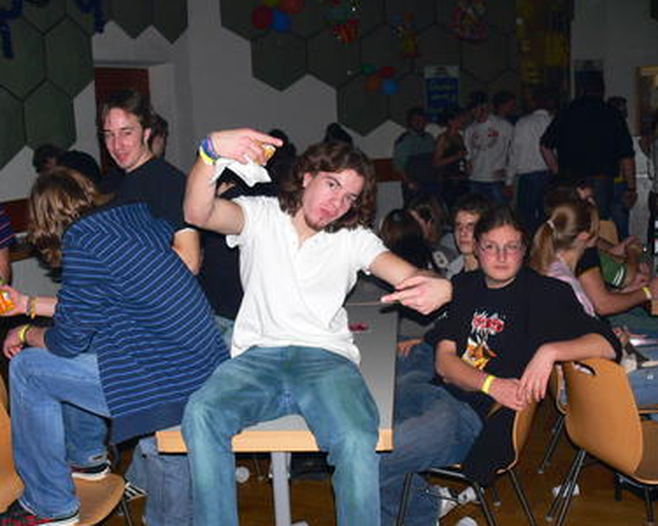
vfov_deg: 34.9
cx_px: 270
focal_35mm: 43
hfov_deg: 42.7
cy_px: 293
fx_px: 837
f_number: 2.8
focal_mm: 7.4
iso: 100
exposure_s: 1/30
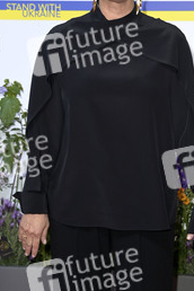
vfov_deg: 16.1
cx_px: 117
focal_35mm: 127
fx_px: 1027
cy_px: 106
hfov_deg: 10.8
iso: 640
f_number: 6.3
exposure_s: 1/250
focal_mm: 82
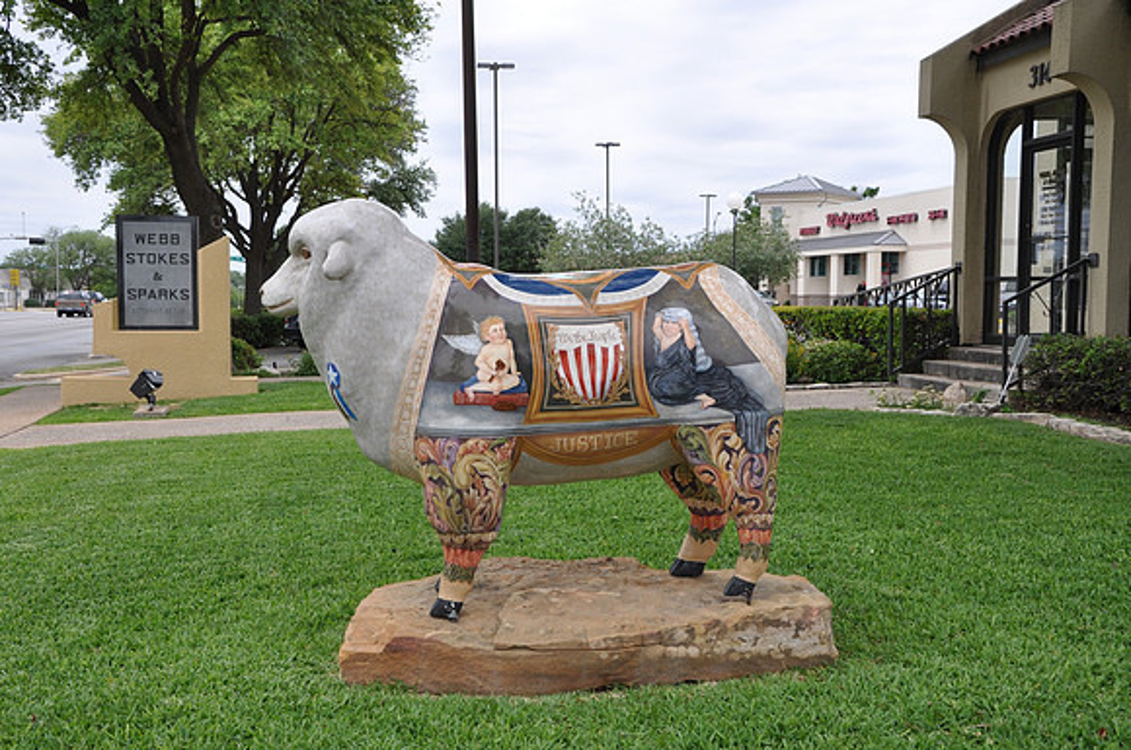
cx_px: 566
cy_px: 375
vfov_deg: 31.8
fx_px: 1318
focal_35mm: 42
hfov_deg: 46.5
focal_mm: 28
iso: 200
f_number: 8
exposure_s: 1/250
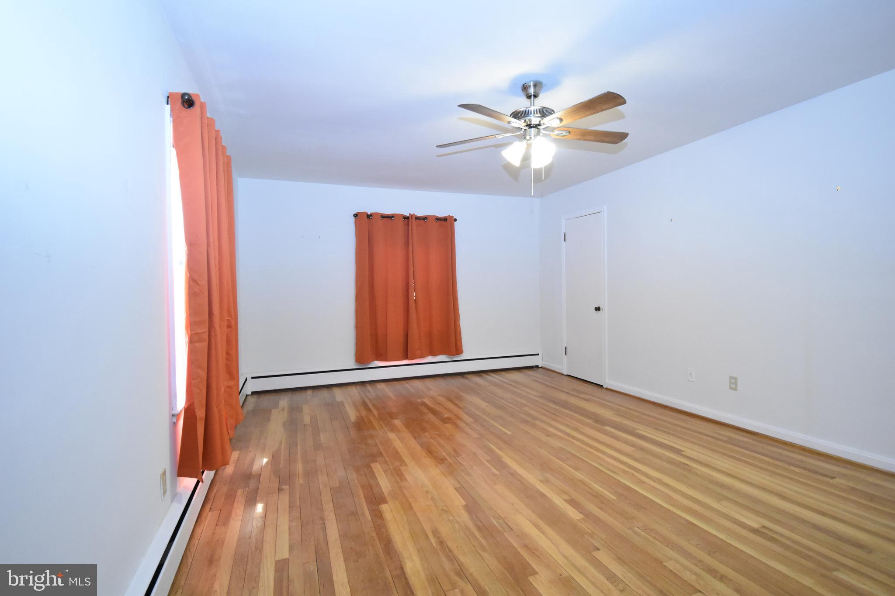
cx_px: 448
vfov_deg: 72.0
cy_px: 298
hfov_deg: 95.0
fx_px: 410
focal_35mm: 16
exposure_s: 1/125
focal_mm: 11
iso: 4000
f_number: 4.8
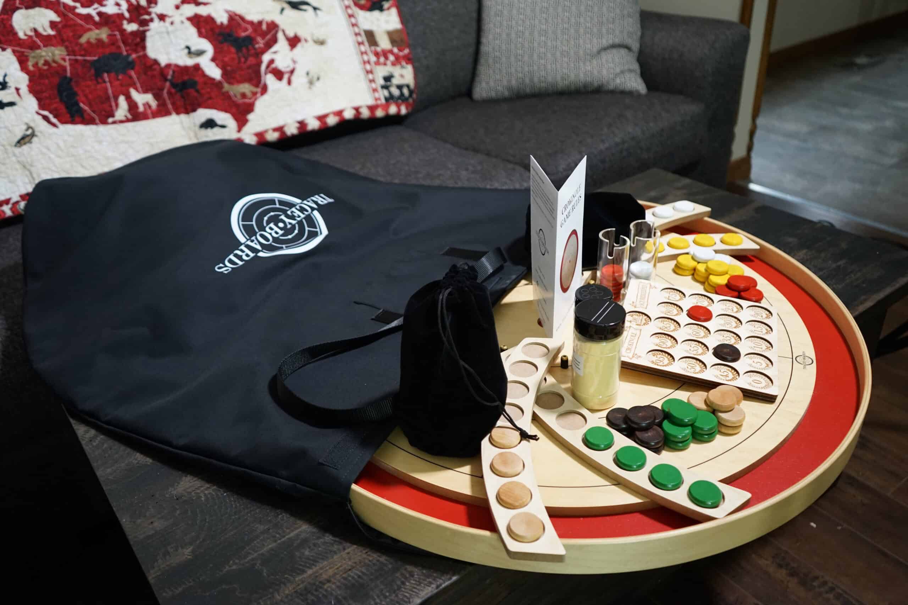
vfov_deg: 45.0
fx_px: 731
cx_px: 454
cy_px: 302
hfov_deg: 63.7
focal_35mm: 29
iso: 1250
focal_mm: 29
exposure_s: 1/60
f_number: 3.5
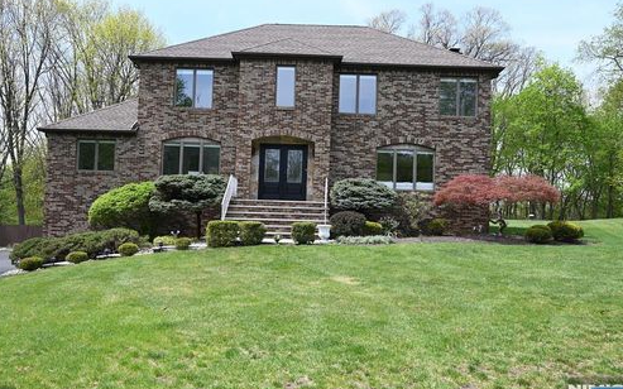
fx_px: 526
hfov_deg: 61.2
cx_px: 312
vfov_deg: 40.6
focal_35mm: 31
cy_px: 194
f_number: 8
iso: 100
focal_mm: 30
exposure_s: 1/125
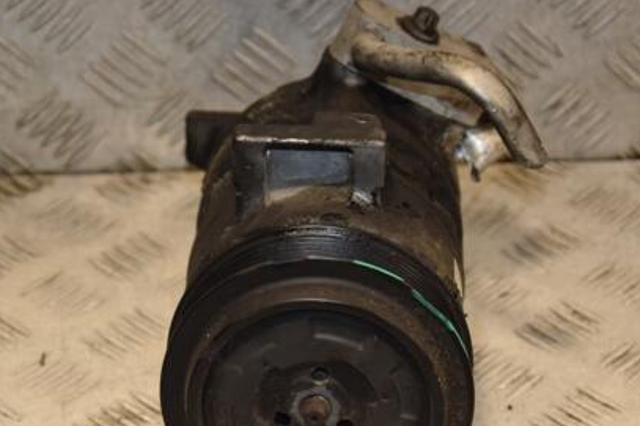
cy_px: 263
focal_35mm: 146
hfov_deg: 14.1
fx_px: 2594
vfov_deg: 9.4
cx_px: 255
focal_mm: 66
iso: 800
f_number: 5.3
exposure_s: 1/200
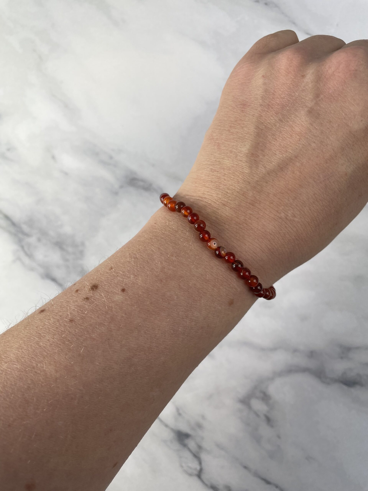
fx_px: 369
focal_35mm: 26
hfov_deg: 53.1
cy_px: 246
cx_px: 184
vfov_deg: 67.3
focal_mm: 4.2
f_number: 1.6
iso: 32
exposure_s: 1/319
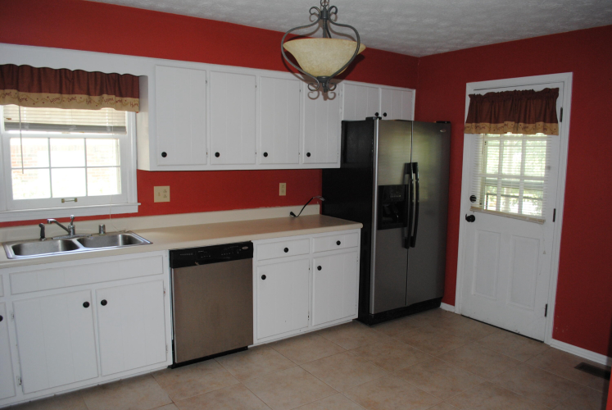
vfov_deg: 48.0
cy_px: 205
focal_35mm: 27
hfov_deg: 67.3
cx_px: 306
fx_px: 460
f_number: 4
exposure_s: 1/60
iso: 400
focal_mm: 18
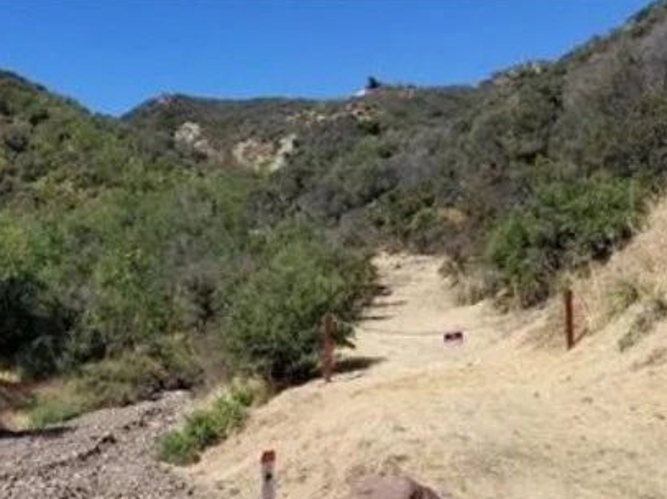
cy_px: 387
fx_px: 790
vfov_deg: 34.2
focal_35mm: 41
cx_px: 181
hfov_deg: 44.5
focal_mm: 4.25
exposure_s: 1/2688
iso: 50
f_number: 1.7
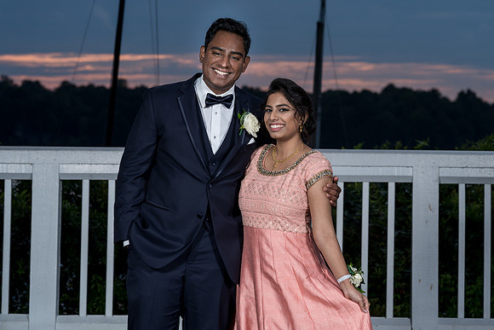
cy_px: 139
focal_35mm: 152
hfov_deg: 13.5
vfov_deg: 9.0
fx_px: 2085
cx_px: 280
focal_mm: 130
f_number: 8
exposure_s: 1/200
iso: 100
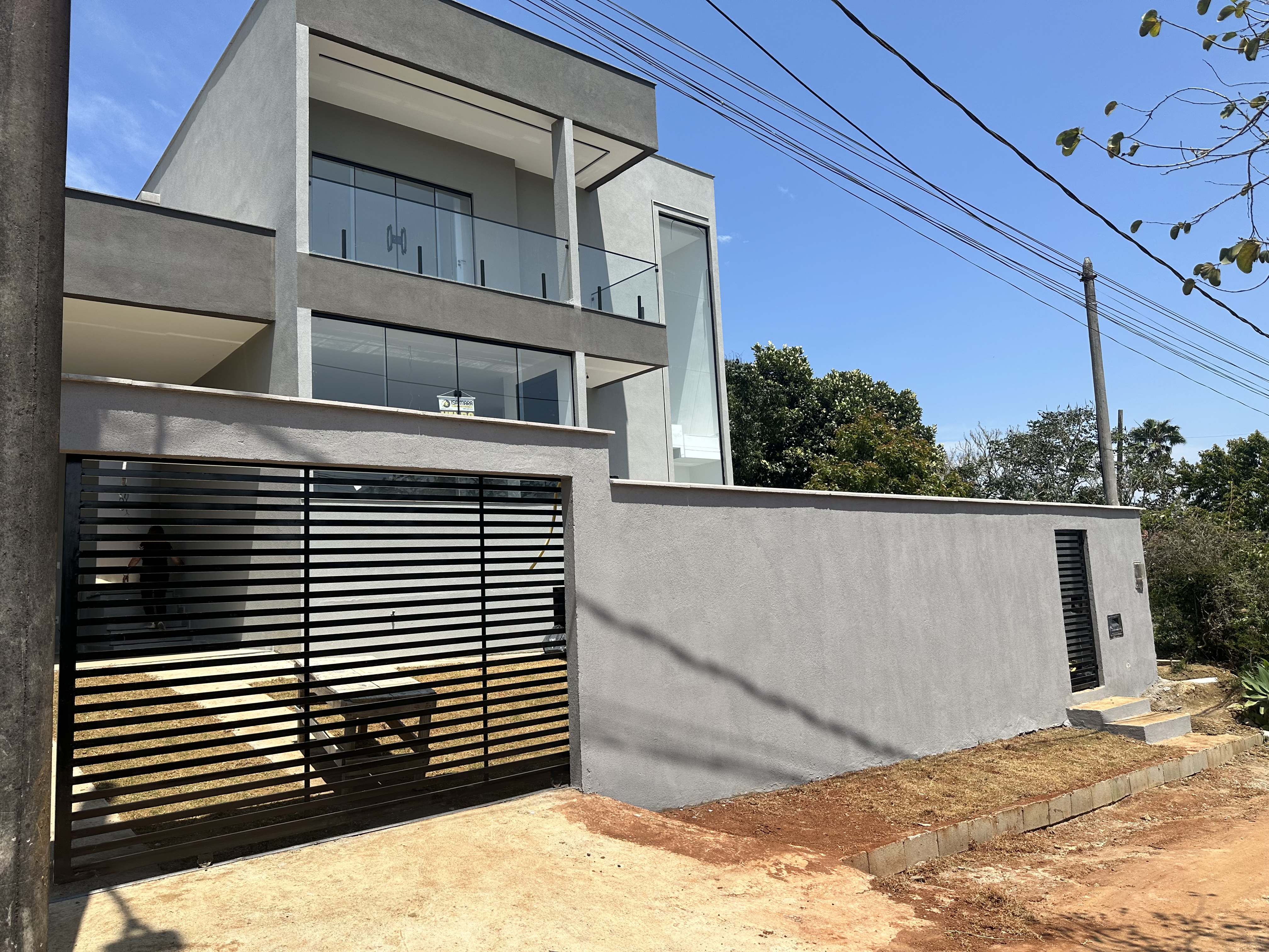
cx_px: 634
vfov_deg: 56.8
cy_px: 476
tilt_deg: +8.2
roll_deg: +3.4
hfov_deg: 71.6
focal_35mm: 24
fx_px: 880
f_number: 1.78
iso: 80
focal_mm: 6.86
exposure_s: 1/4545
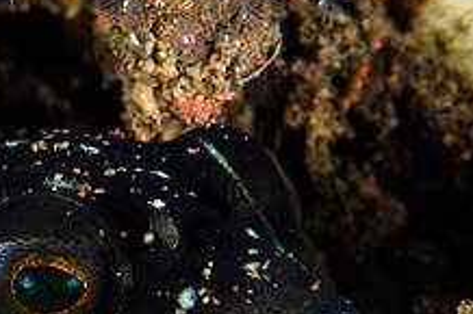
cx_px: 45
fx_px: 6696
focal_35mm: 510
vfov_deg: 2.7
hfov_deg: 4.0
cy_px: 298
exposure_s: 1/250
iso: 100
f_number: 25
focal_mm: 105
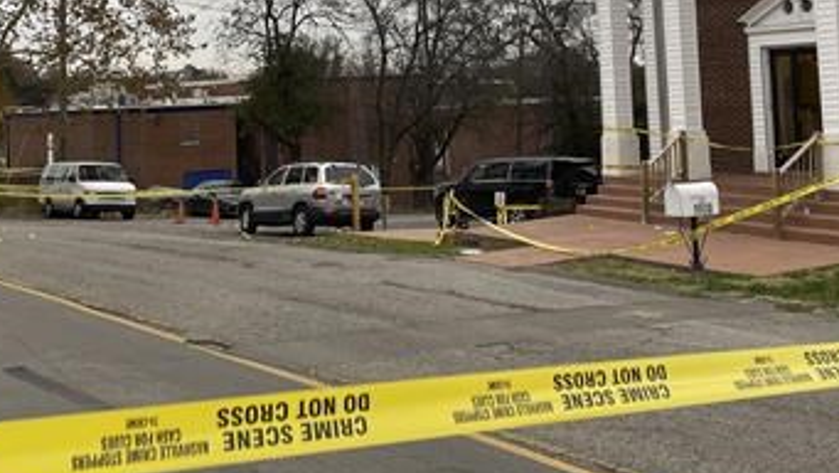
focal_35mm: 54
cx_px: 408
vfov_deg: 21.7
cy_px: 37
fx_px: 1202
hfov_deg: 38.5
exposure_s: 1/268
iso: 32
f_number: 1.6
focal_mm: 4.2
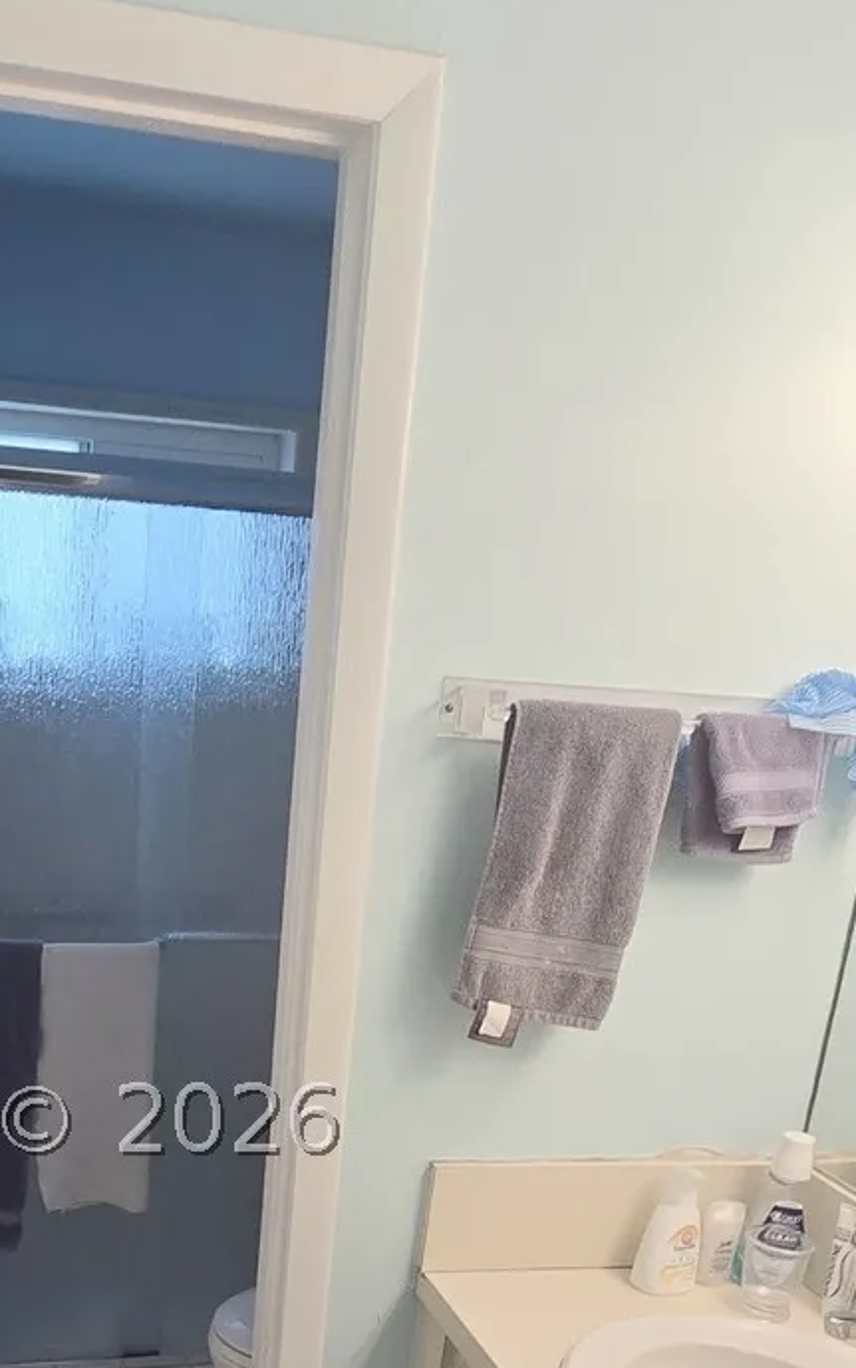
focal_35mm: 32
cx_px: 222
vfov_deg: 54.9
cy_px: 1120
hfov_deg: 38.5
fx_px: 1194
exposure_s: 1/60
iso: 100
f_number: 2.2
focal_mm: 2.2
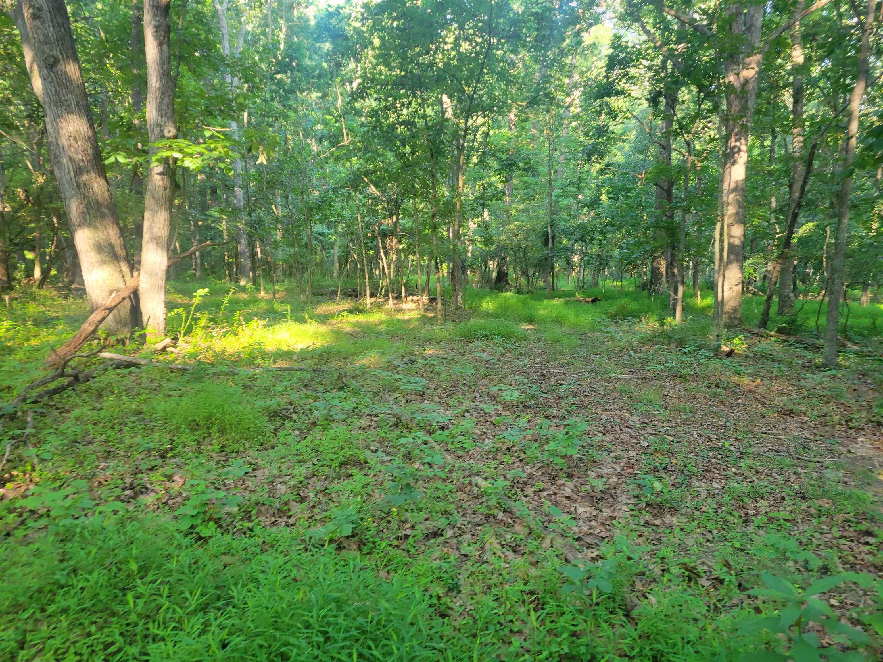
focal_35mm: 26
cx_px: 442
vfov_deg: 53.1
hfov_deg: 67.3
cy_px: 331
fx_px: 663
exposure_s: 1/120
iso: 200
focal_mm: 5.4
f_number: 1.8
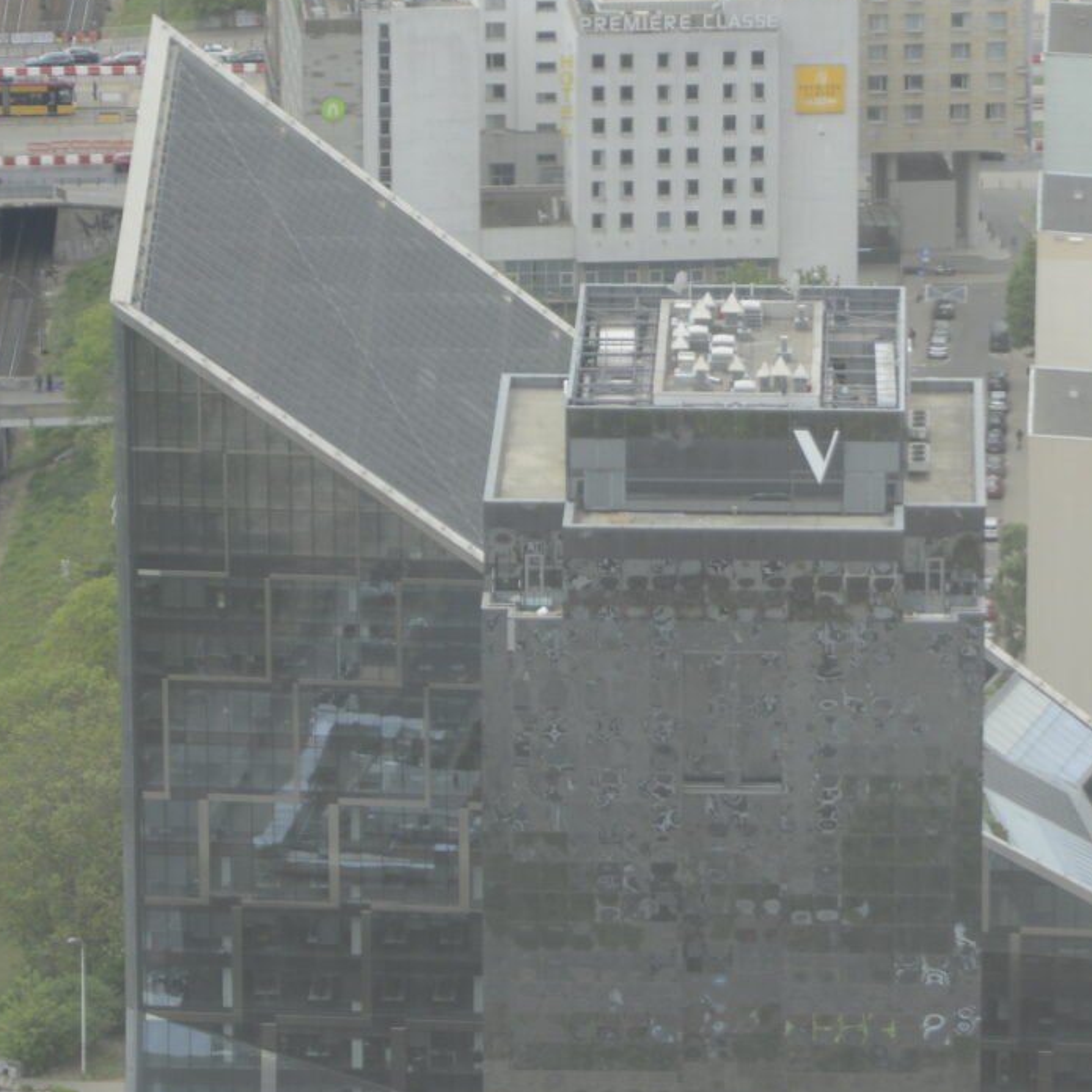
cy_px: 303
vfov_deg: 6.6
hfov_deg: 6.6
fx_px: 9494
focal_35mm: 266
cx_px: 823
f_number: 4
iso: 400
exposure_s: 1/1600
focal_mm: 85
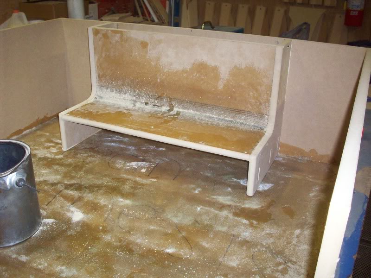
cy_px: 139
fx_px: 397
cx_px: 186
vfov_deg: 38.7
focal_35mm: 37
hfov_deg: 50.1
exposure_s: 1/64
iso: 200
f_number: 2.8
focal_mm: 6.2
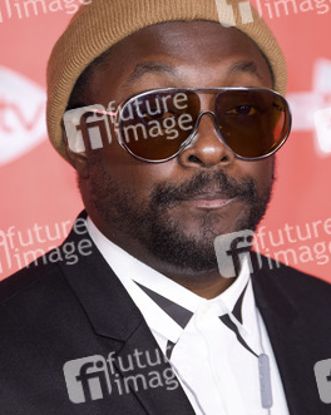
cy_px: 186
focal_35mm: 284
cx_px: 165
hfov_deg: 5.4
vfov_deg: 6.8
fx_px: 3484
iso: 1000
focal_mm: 250
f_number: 5.6
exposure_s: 1/250
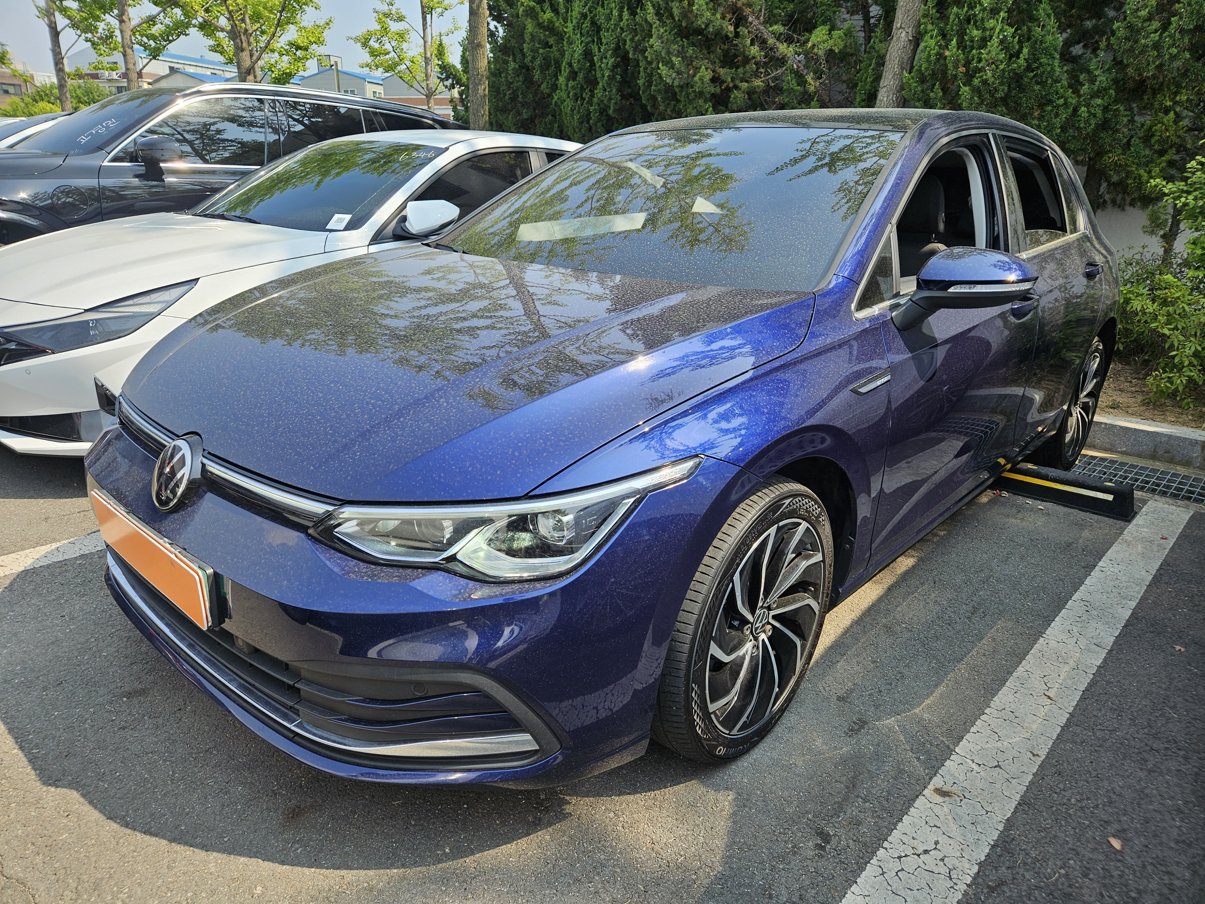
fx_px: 801
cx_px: 602
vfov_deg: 58.9
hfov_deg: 73.9
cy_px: 452
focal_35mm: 23
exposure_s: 1/947
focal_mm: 5.4
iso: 25
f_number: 1.8
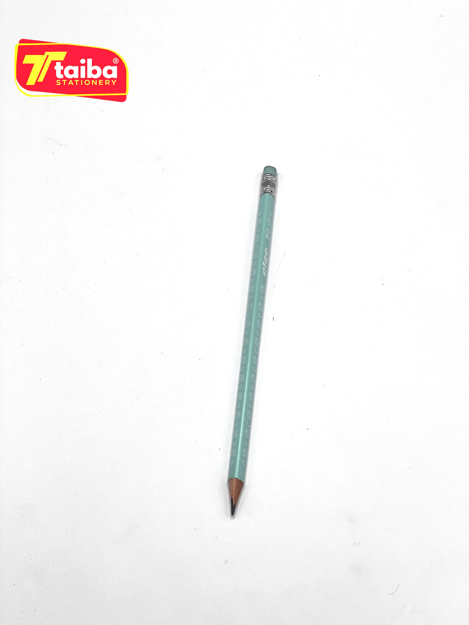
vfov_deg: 25.3
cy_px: 312
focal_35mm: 77
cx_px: 234
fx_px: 1391
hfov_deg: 19.1
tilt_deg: -64.4
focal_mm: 9
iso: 32
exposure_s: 1/327
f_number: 2.8
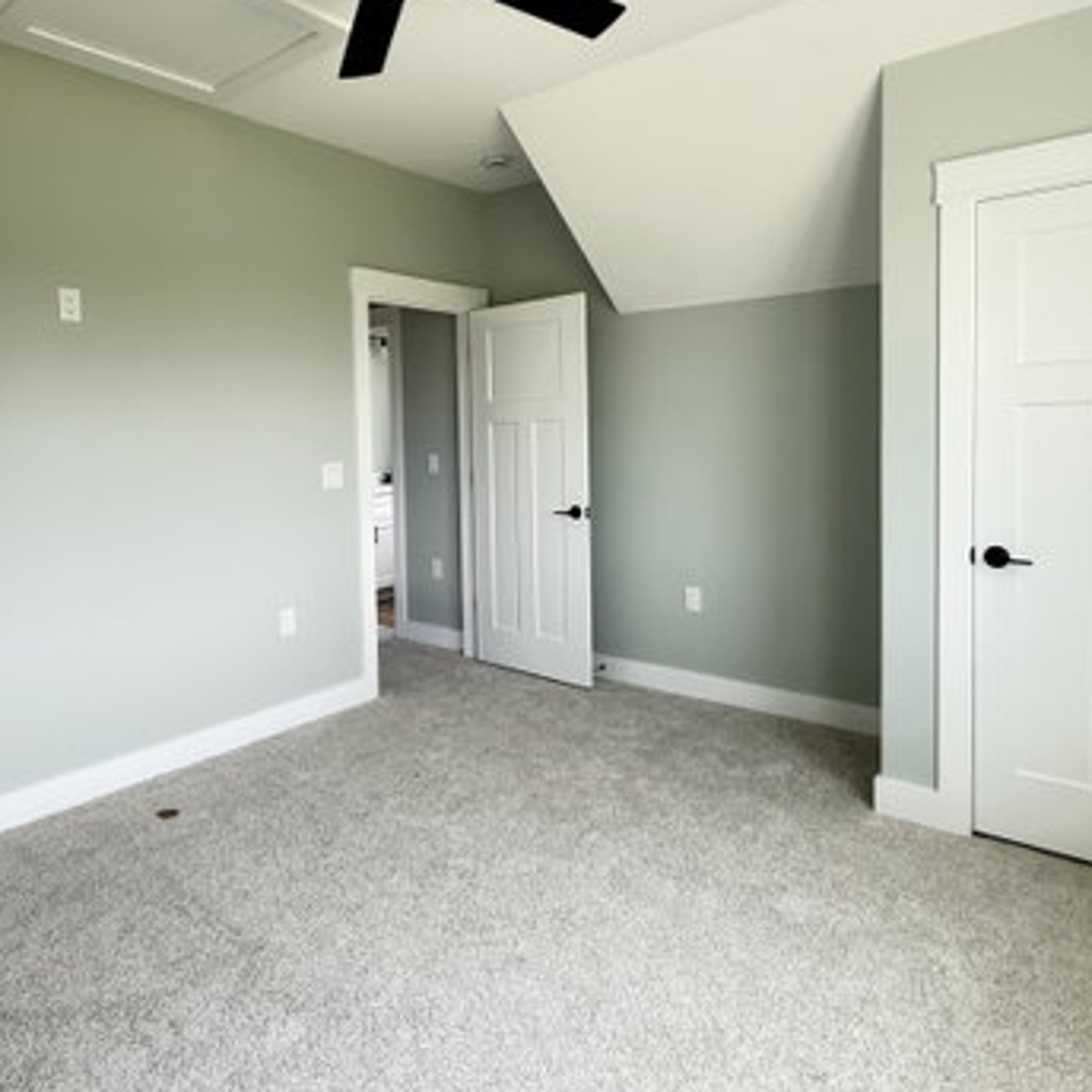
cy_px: 467
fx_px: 821
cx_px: 494
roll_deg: +1.0
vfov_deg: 66.9
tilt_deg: -2.2
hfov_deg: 67.1
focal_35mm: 23
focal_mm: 2.22
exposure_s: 1/99
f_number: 2.2
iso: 100
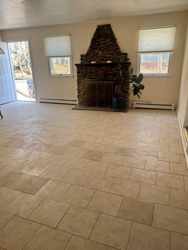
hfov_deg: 53.0
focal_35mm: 26
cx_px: 89
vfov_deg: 67.3
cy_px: 129
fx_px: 188
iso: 100
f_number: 1.78
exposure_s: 1/121
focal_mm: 6.76
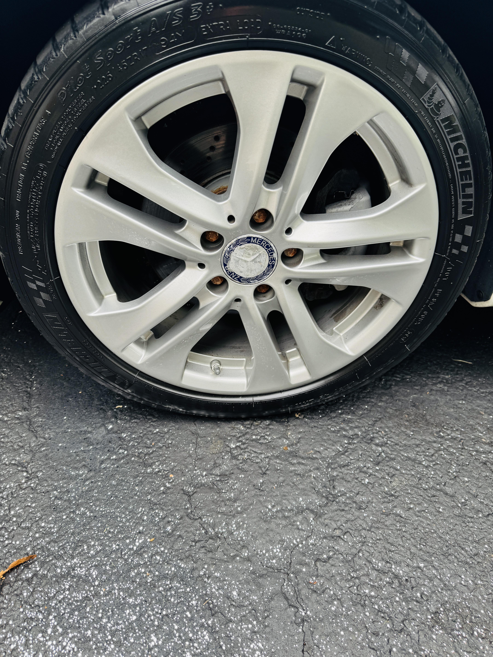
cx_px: 246
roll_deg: +0.0
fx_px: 456
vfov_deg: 71.6
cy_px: 328
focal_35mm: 24
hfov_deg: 56.8
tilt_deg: -41.4
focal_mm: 6.76
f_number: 1.78
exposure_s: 1/121
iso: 64
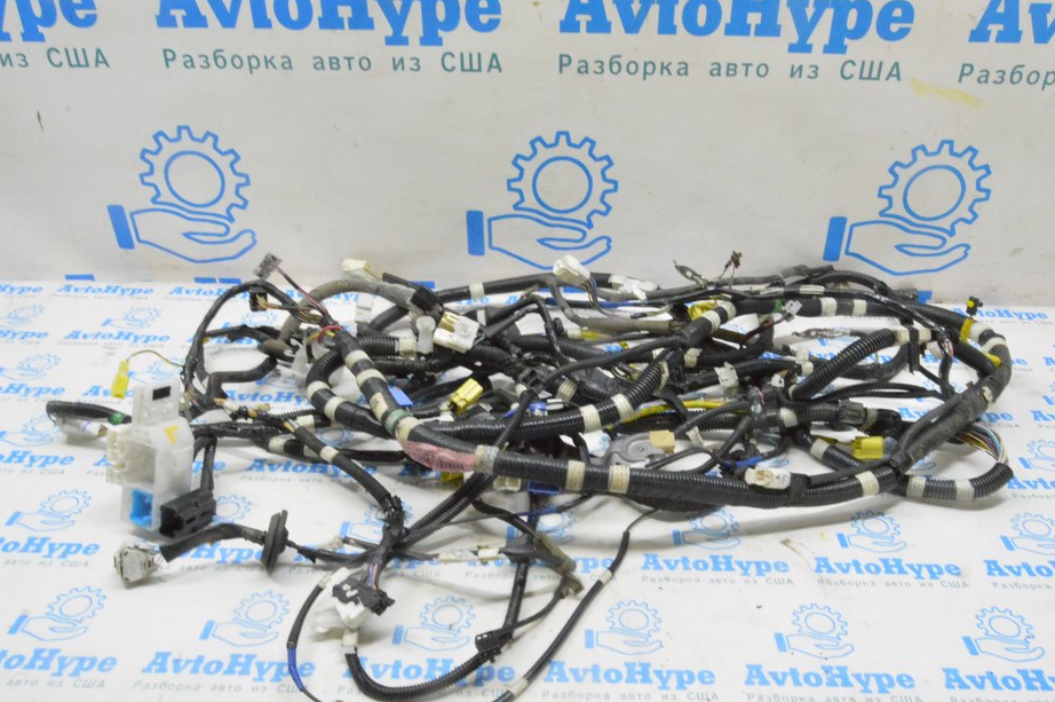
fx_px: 878
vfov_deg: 43.5
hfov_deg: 61.9
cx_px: 564
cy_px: 369
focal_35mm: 30
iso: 6400
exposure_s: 1/15
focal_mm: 18
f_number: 20
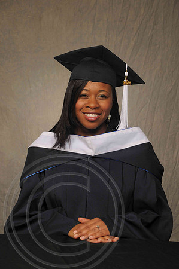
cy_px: 134
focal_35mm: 105
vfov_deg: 19.5
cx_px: 90
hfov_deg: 13.0
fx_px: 785
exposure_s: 1/125
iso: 200
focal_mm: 70
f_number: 5.6
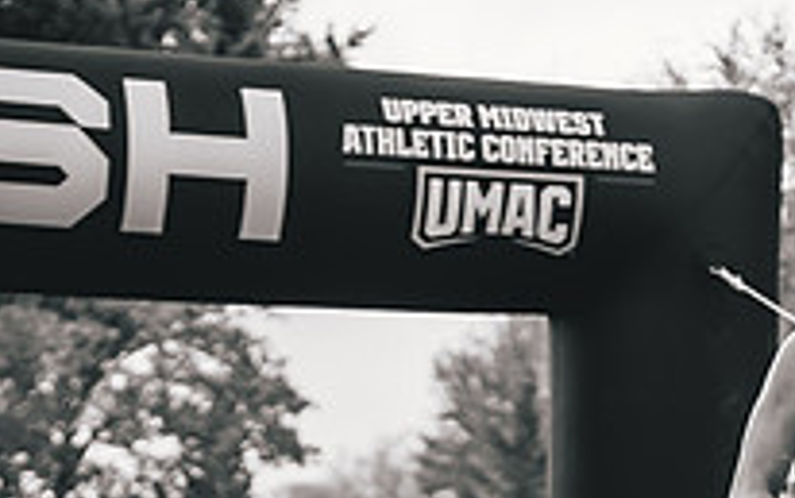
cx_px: 714
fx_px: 3360
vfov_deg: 8.4
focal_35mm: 155
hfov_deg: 13.4
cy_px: 573
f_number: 2
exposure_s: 1/3200
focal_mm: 52
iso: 200
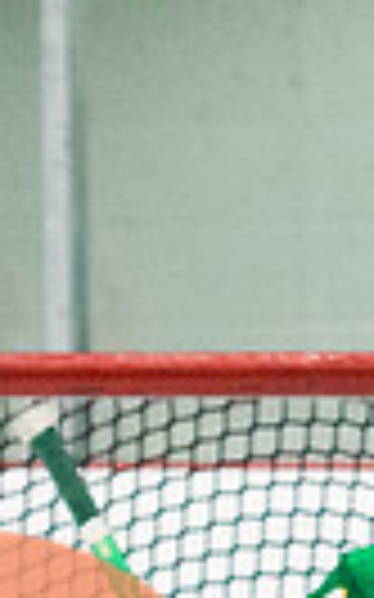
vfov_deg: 2.3
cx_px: 596
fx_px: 15151
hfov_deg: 1.4
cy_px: 634
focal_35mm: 928
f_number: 2.8
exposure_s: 1/640
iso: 2000
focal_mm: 105
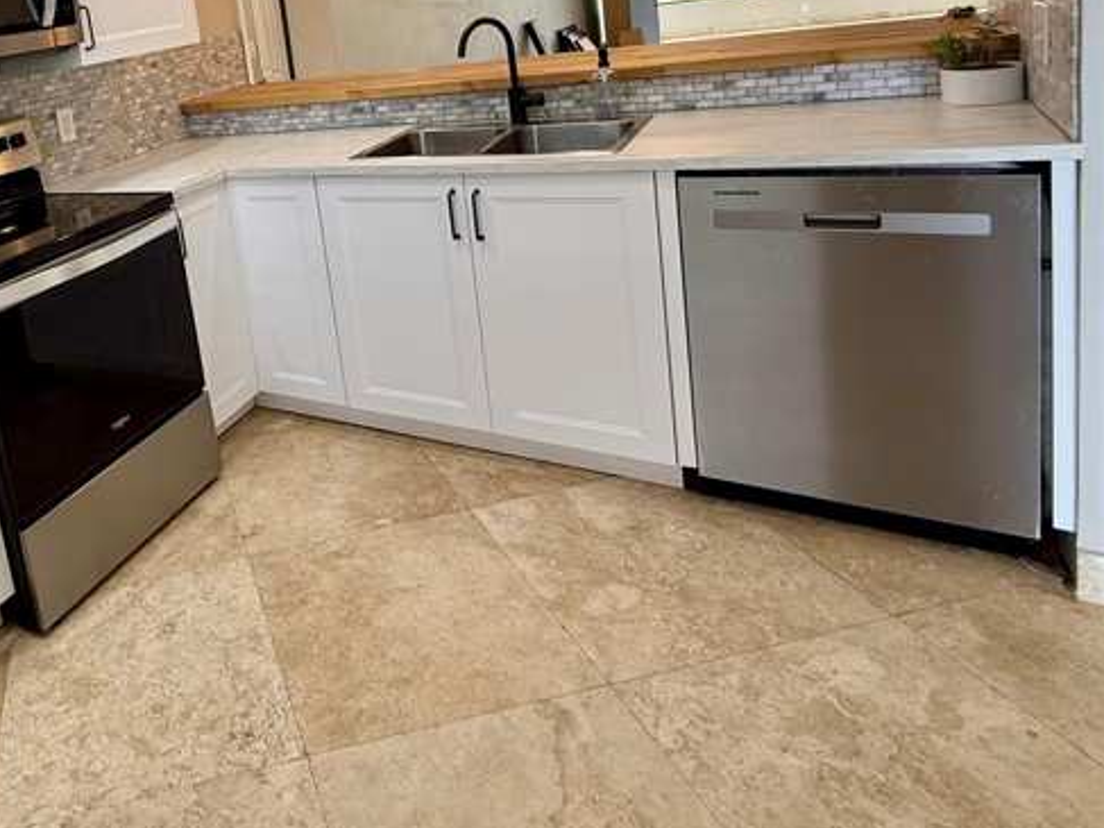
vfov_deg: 55.2
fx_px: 733
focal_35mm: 23
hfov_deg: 66.2
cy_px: 180
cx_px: 199
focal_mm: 2.22
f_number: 2.2
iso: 80
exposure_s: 1/120
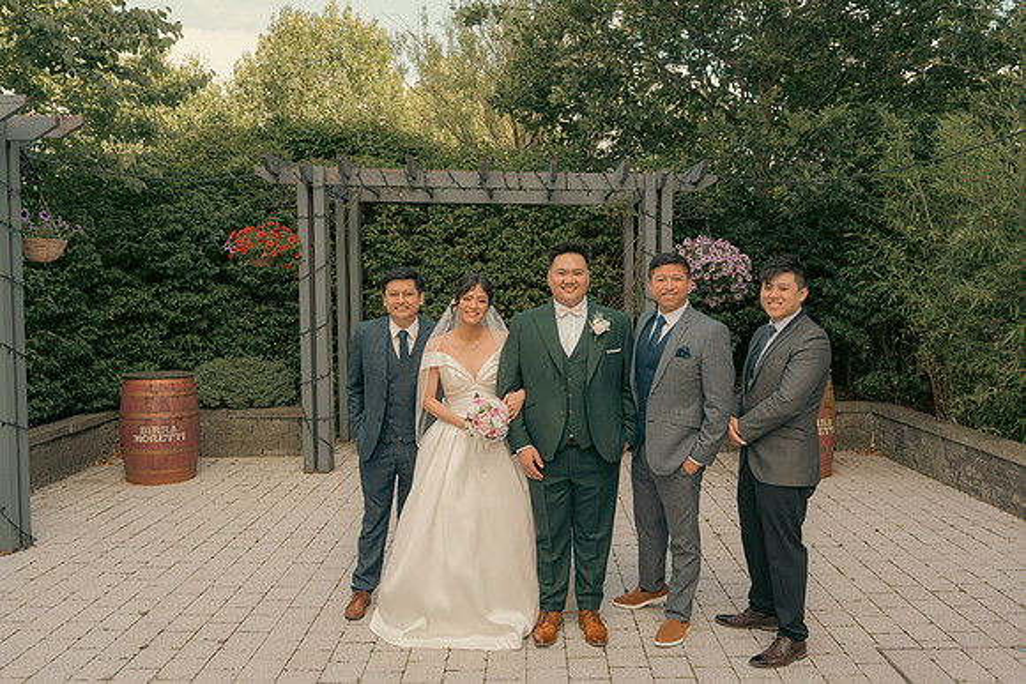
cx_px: 513
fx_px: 884
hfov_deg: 60.3
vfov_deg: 42.3
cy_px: 342
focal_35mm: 31
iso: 200
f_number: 5.6
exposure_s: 1/160
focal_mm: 31
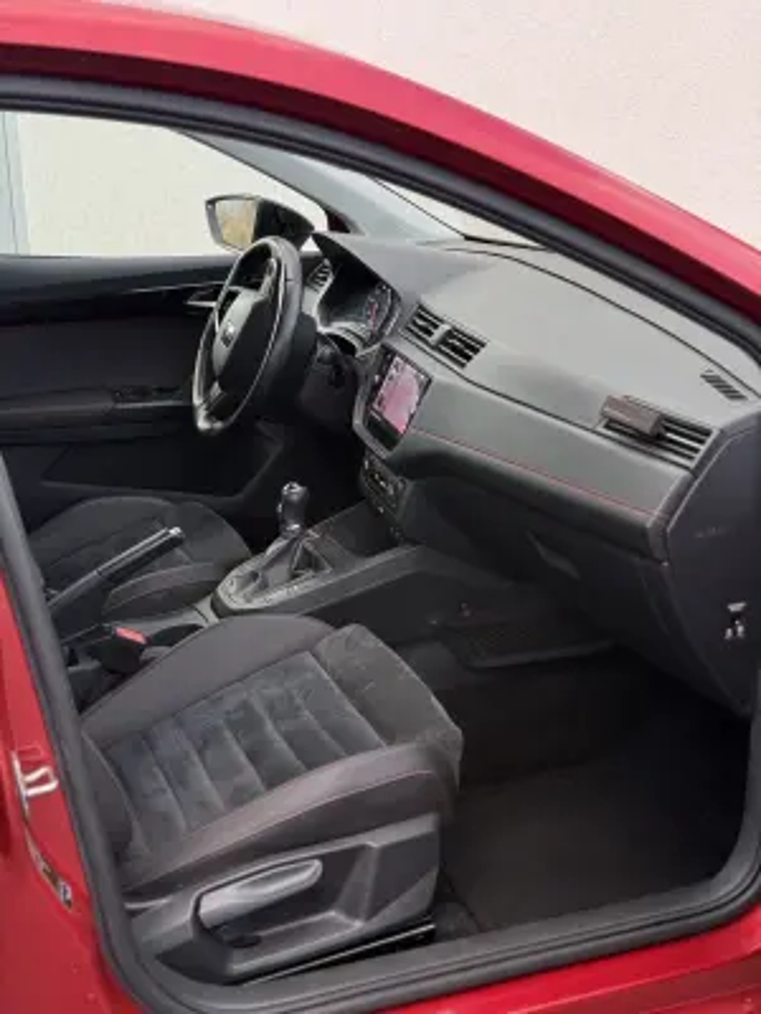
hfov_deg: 30.3
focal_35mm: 48
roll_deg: +0.3
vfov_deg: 39.7
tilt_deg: -17.5
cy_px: 507
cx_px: 380
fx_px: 1407
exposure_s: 1/132
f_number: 1.78
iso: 50
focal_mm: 6.76
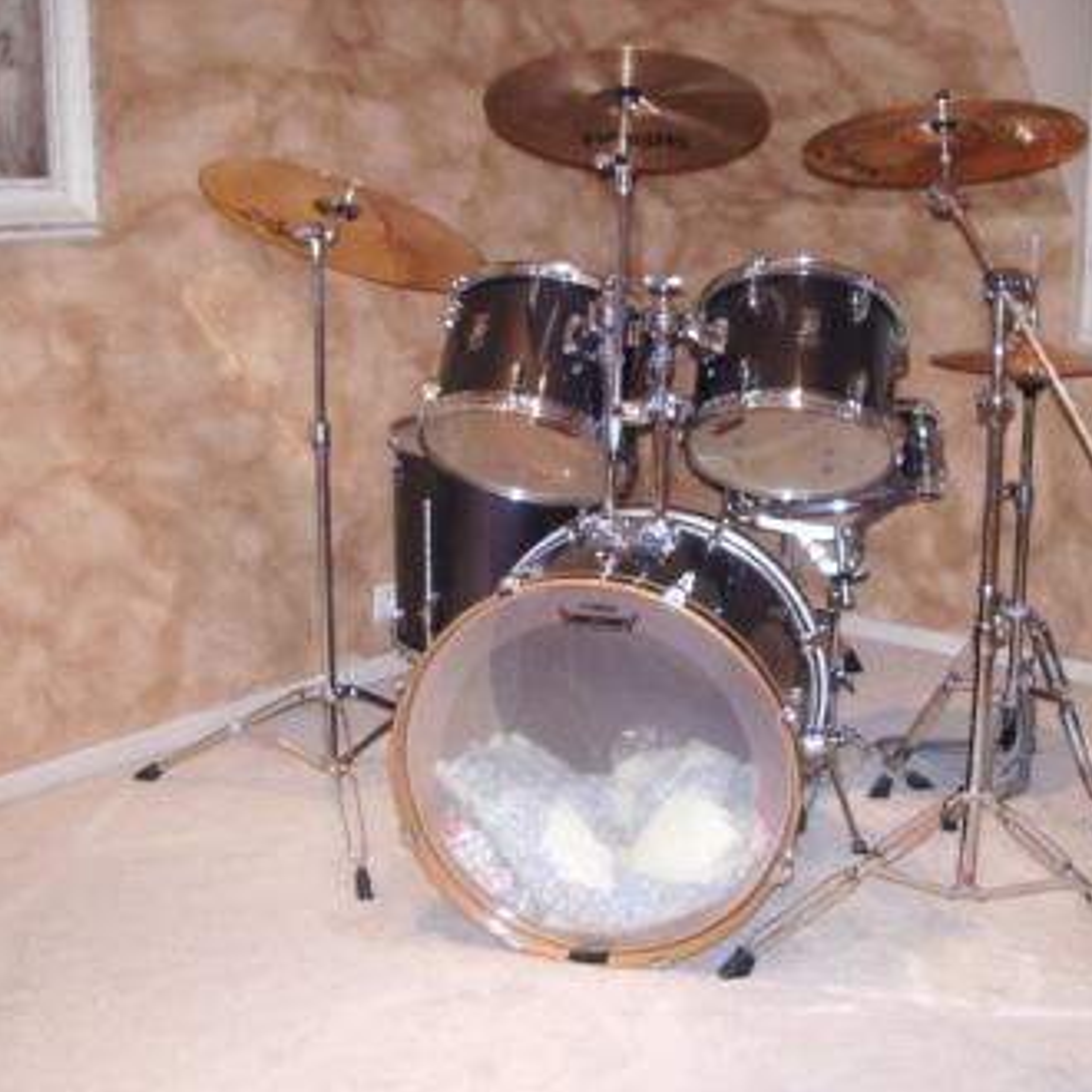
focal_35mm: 42
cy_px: 539
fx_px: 1499
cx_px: 569
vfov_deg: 40.0
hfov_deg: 40.0
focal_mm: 5.8
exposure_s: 1/40
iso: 200
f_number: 2.6
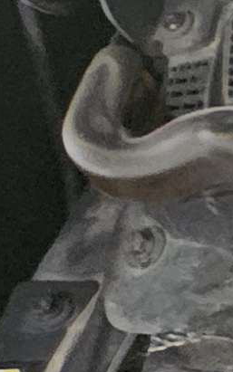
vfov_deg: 8.3
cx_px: 1686
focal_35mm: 237
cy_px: 807
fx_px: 2407
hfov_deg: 3.9
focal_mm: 5.4
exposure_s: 1/24
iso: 1600
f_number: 1.8
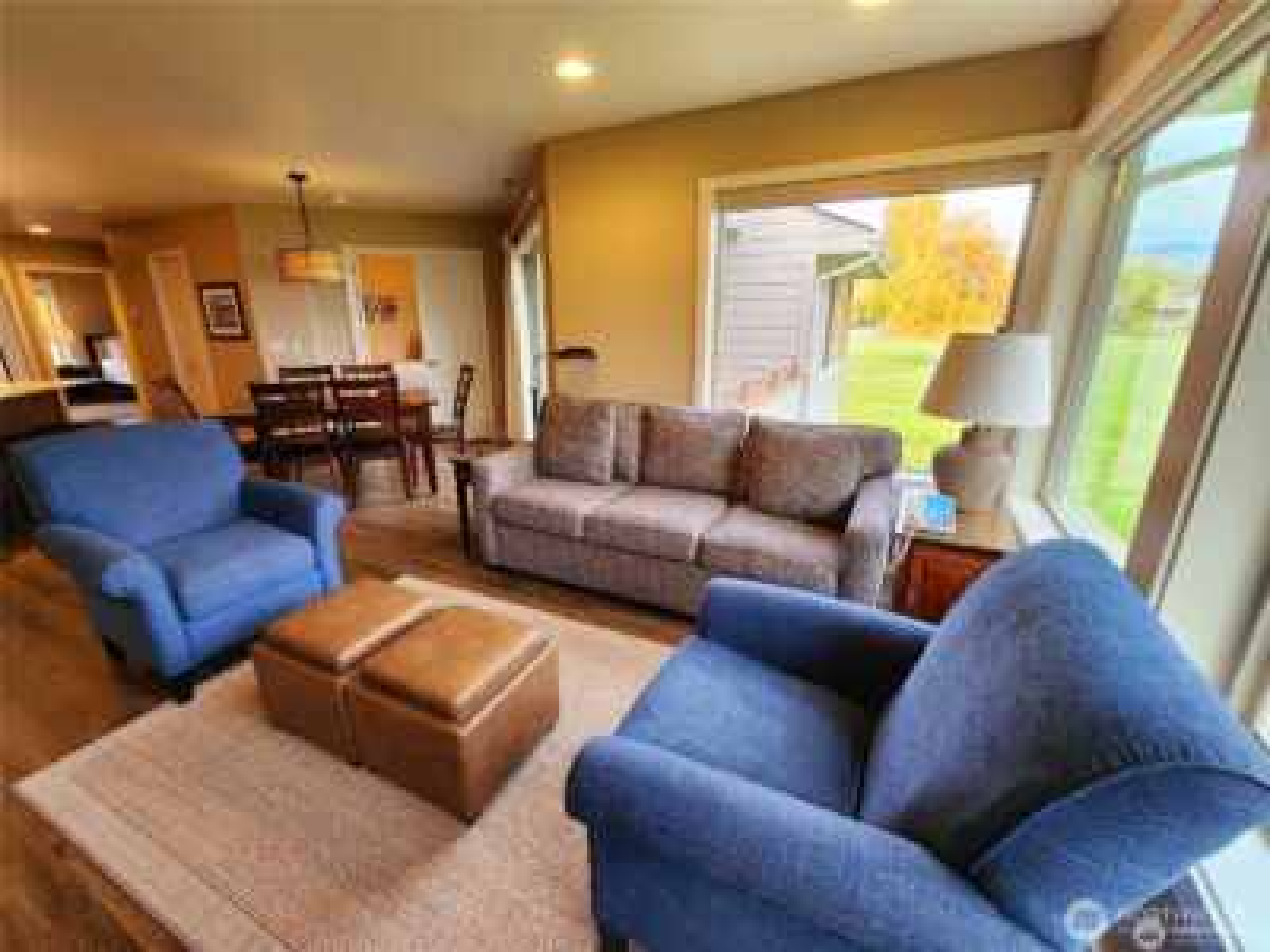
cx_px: 635
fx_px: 477
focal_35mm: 13
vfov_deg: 89.9
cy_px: 476
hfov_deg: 106.2
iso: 100
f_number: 2.2
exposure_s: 1/60.2
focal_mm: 2.2
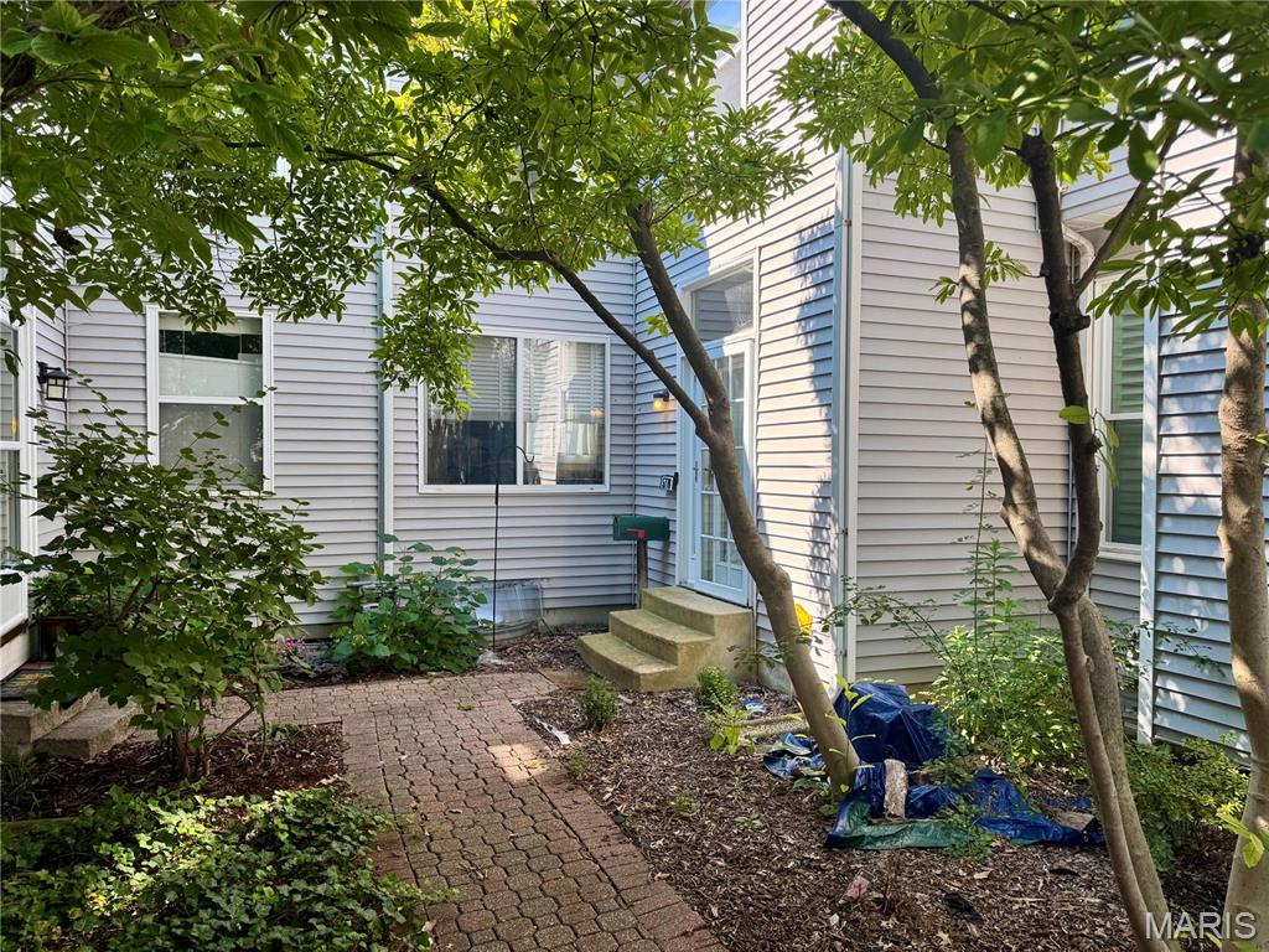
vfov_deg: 56.8
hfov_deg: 71.6
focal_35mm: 24
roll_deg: -1.2
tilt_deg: -0.4
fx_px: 880
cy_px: 476
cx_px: 634
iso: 80
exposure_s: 1/535
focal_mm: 6.76
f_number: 1.78
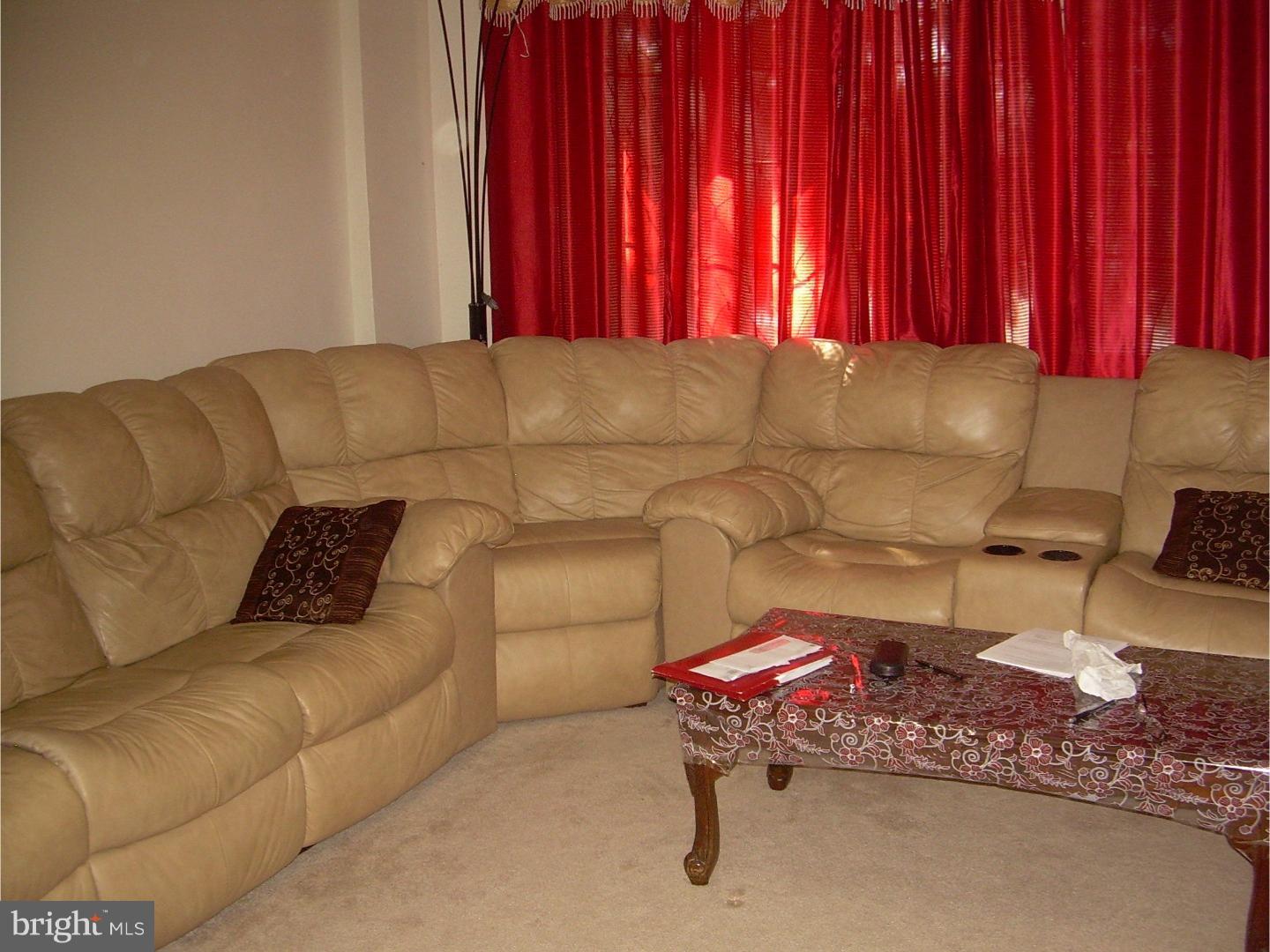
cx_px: 635
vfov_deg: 37.7
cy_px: 476
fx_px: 1394
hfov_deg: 49.0
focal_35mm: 38
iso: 200
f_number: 2.8
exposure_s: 1/60
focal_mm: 6.3
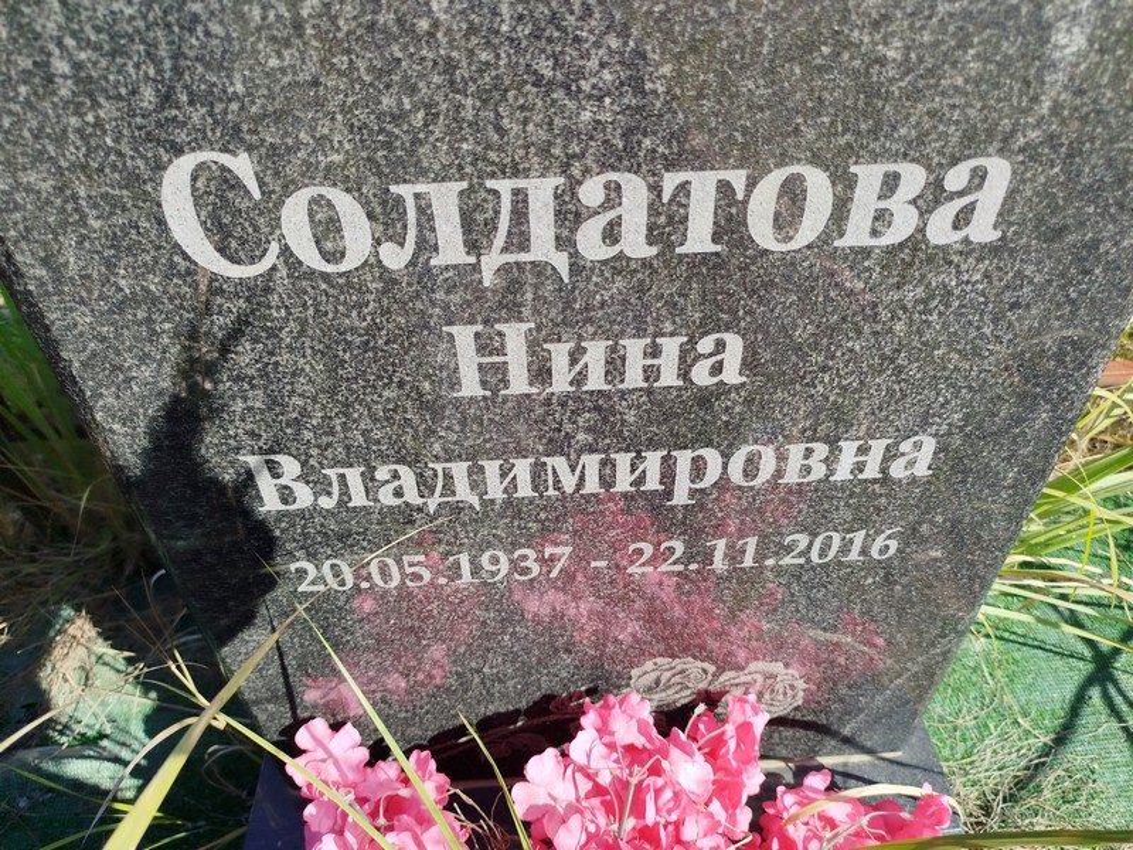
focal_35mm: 24
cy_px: 425
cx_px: 566
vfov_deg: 56.8
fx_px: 786
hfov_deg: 71.6
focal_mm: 5.31
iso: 50
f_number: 1.7
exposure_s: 1/682
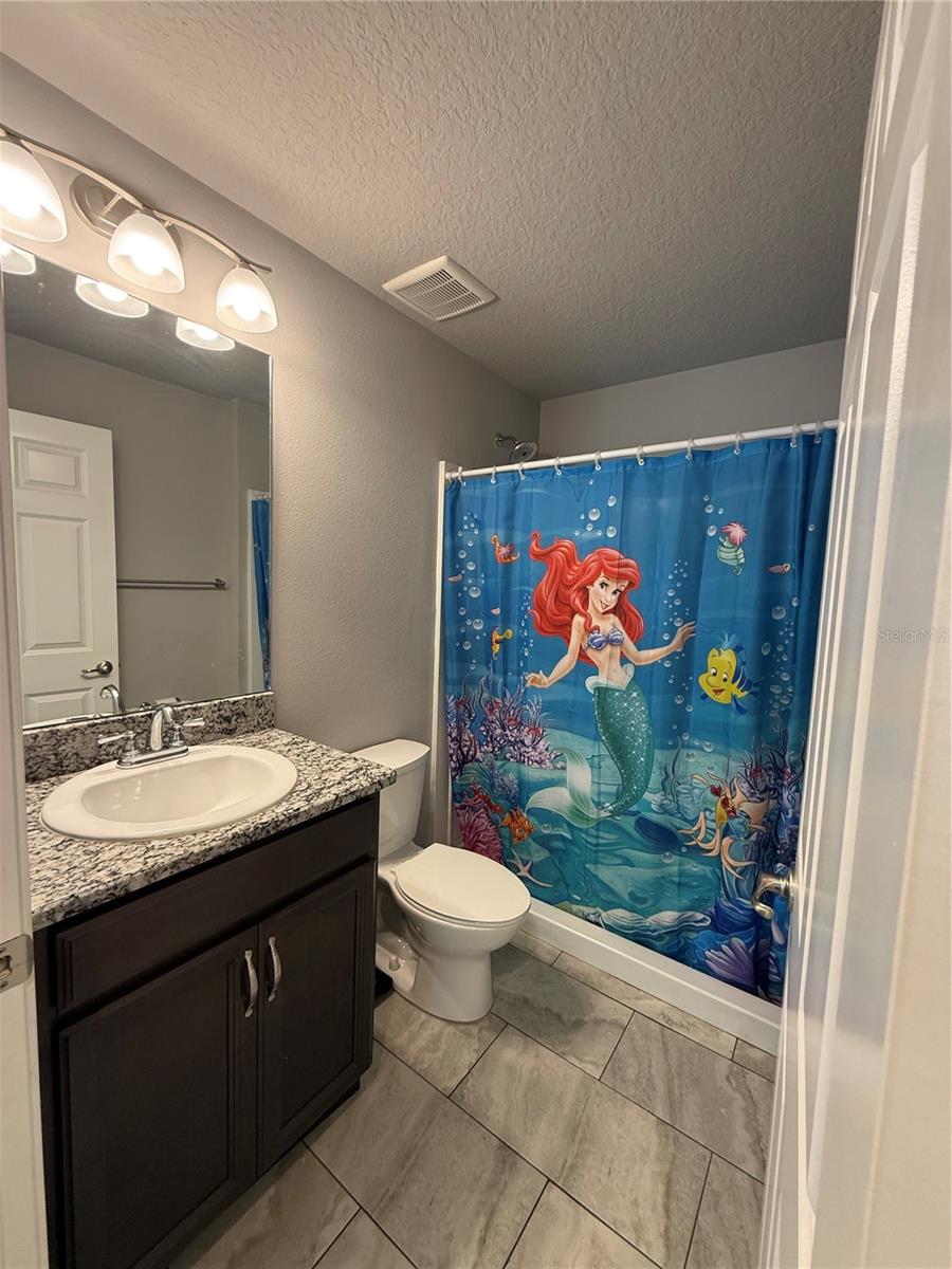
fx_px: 513
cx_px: 476
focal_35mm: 14
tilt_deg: -4.6
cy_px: 634
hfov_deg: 85.7
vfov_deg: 102.1
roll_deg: -2.6
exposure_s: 1/60
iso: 200
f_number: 2.2
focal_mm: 2.22
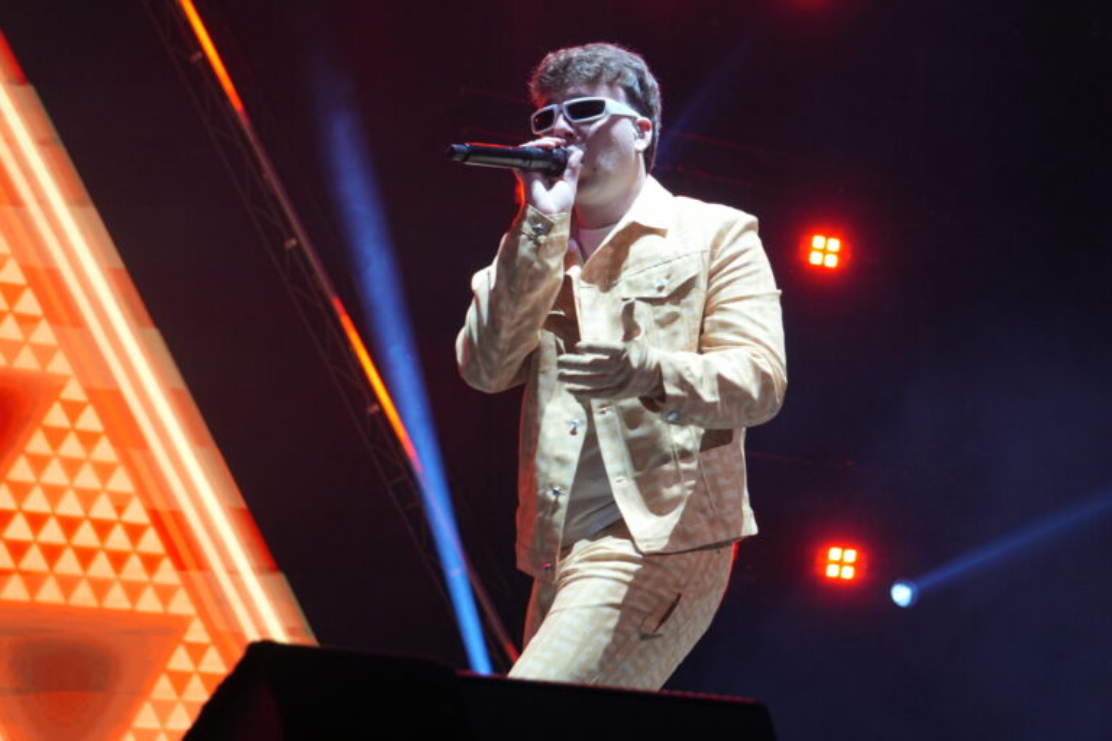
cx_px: 556
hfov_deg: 23.8
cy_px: 370
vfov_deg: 16.0
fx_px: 2641
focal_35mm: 86
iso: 1600
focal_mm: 57
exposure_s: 1/160
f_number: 4.5
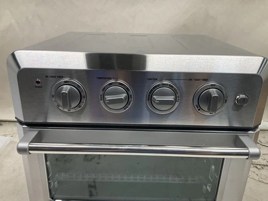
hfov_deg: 61.7
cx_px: 134
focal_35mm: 29
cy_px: 100
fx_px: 225
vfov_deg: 48.2
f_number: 1.8
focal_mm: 3
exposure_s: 1/120
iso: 64
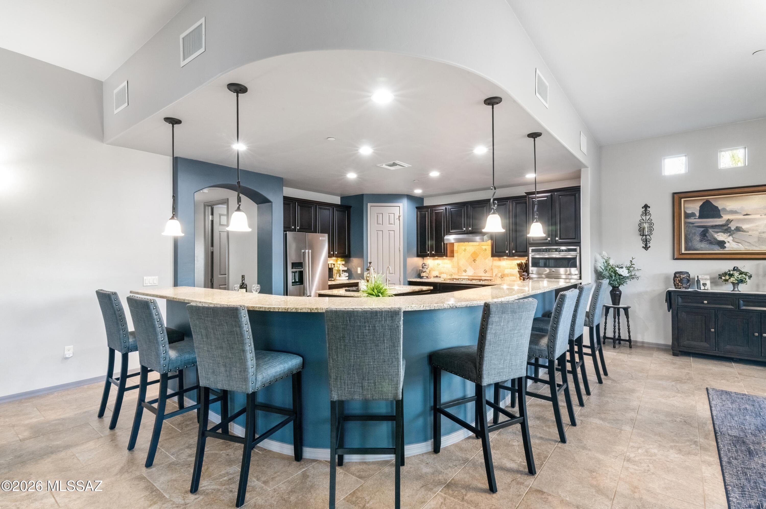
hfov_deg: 96.8
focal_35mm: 16
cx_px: 383
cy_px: 254
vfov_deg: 73.7
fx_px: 340
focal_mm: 16
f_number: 22
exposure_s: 1/1.25
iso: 800
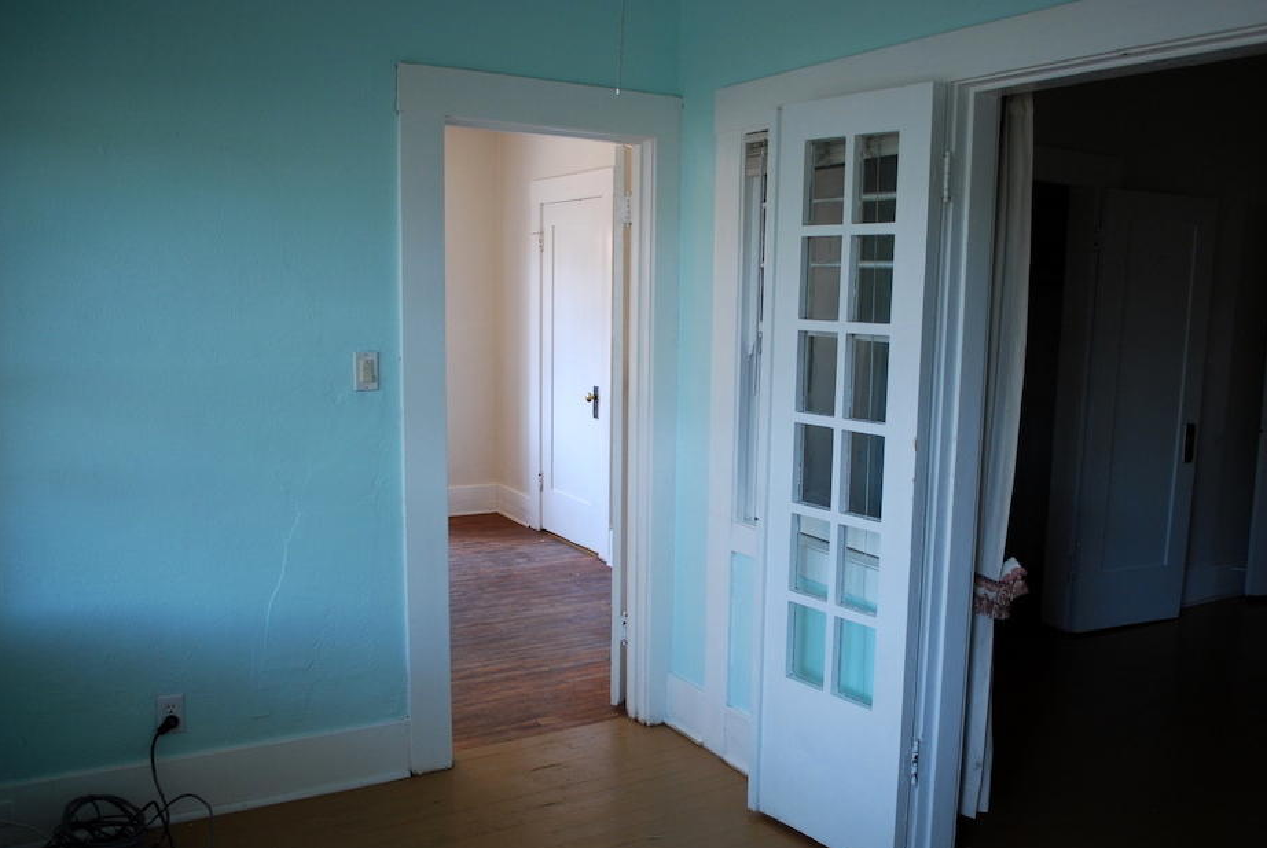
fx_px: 1057
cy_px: 460
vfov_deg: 43.7
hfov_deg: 61.7
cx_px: 698
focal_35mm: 30
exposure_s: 1/40
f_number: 3.5
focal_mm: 18
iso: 200
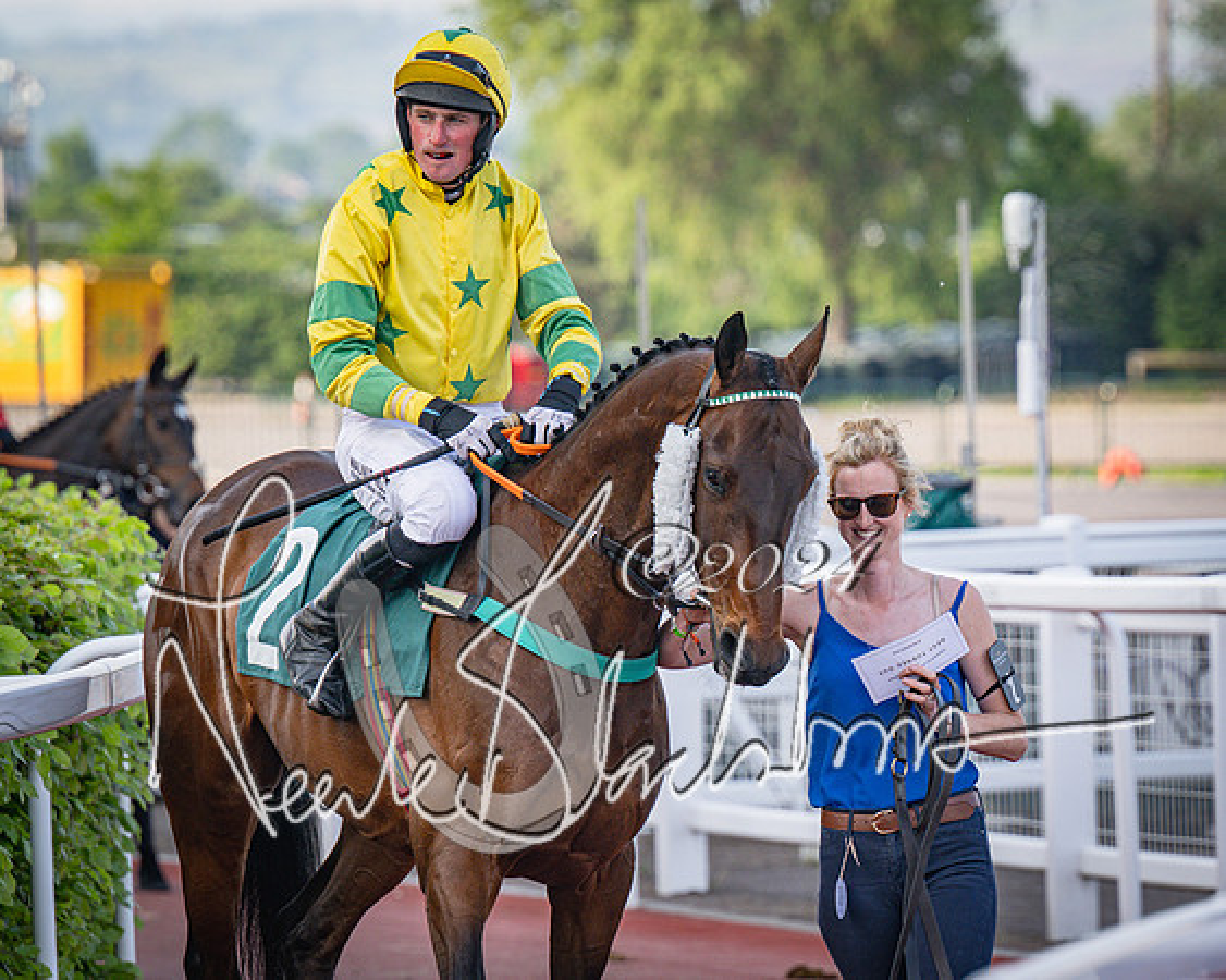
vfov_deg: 4.1
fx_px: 13564
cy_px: 492
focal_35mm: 374
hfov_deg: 5.2
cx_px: 740
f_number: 5
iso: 400
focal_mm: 220
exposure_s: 1/640
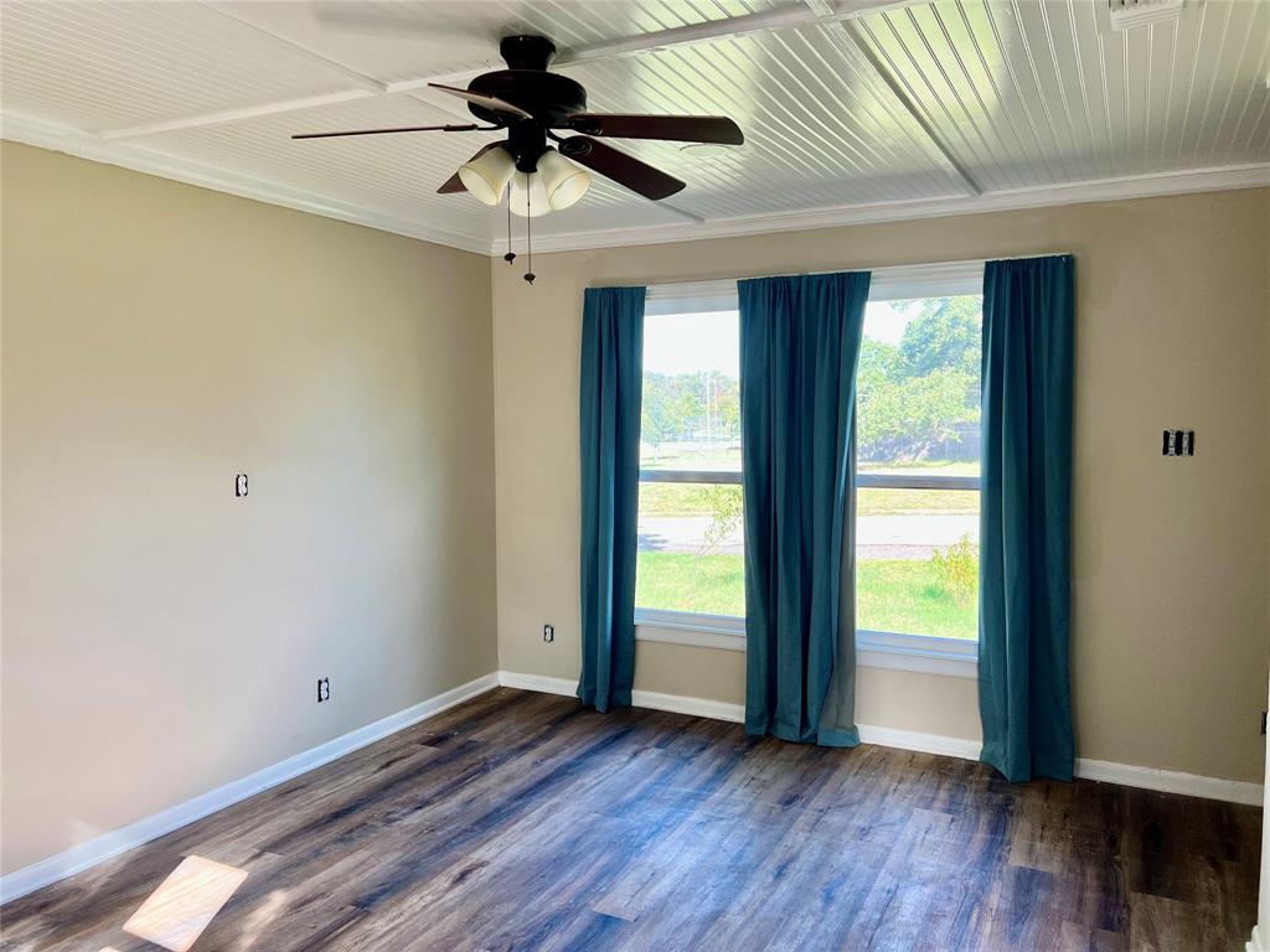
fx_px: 954
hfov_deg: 67.3
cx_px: 635
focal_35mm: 26
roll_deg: +0.7
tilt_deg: -3.8
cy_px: 476
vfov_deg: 53.1
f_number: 1.5
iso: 64
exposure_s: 1/142
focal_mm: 5.7
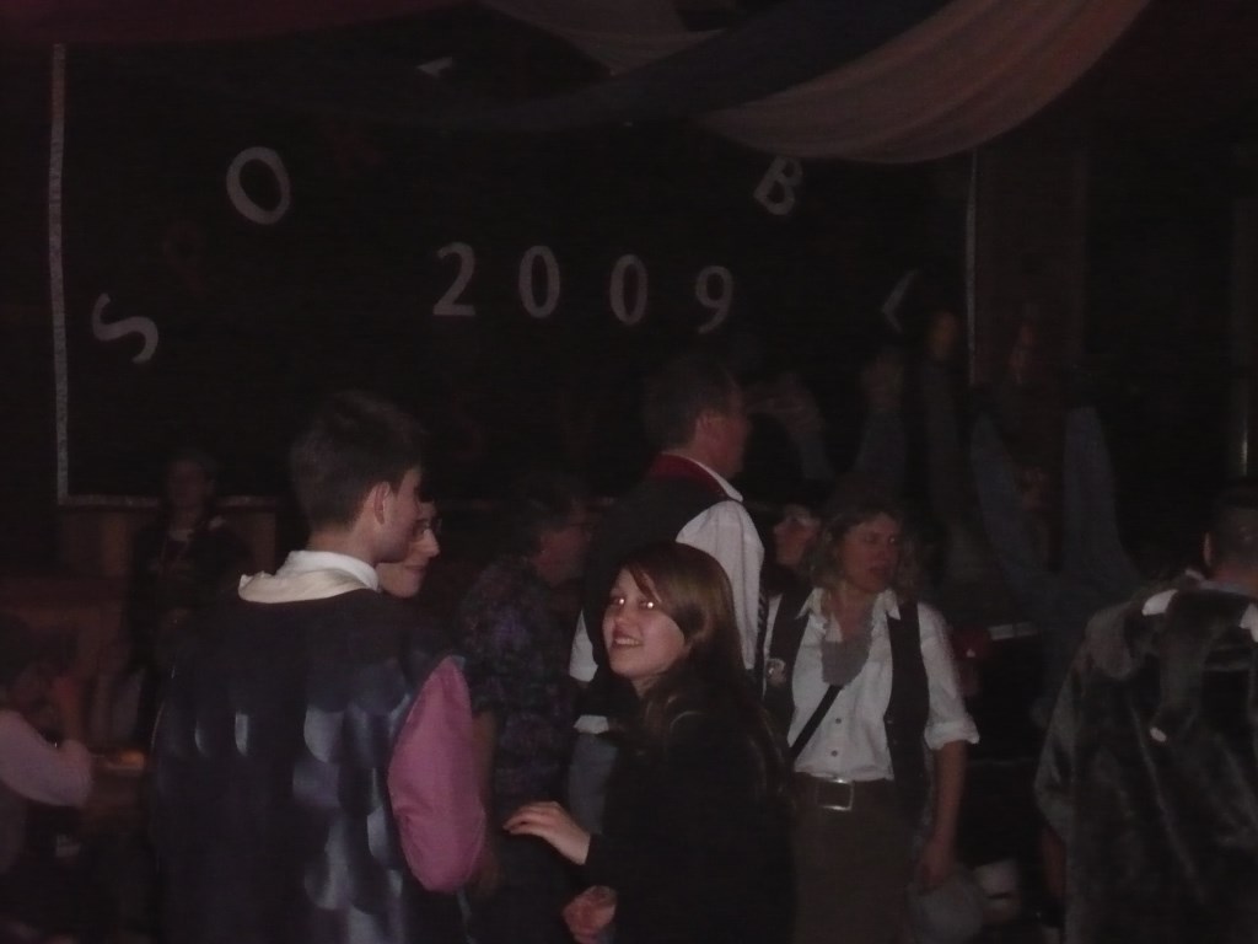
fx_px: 2871
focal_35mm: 79
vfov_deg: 18.7
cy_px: 472
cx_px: 629
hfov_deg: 24.7
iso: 640
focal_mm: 13
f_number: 4.3
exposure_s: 1/30
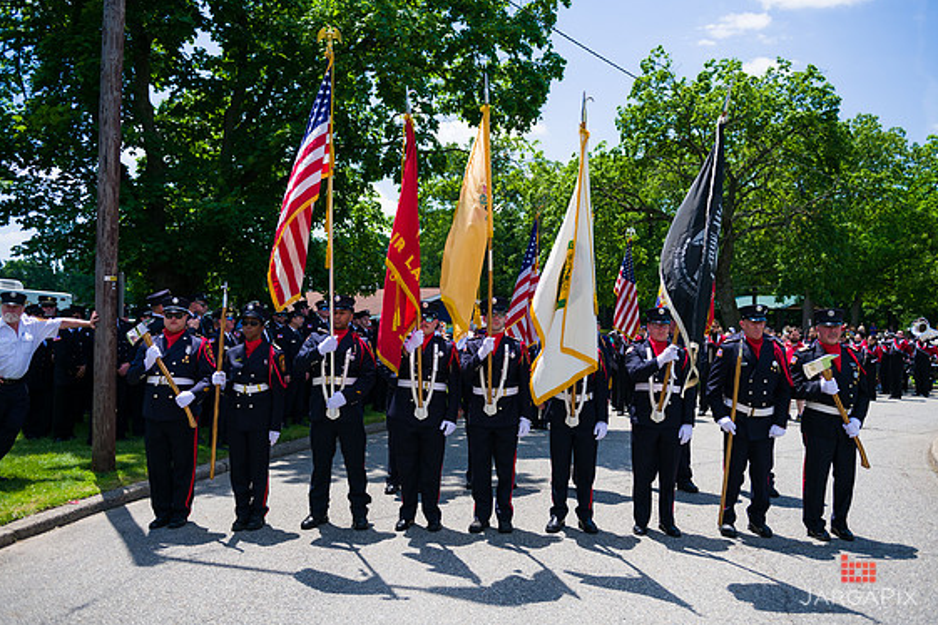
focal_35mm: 30
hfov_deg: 61.9
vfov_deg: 43.6
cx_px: 475
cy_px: 318
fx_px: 782
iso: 200
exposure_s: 1/3200
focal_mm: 29
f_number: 4
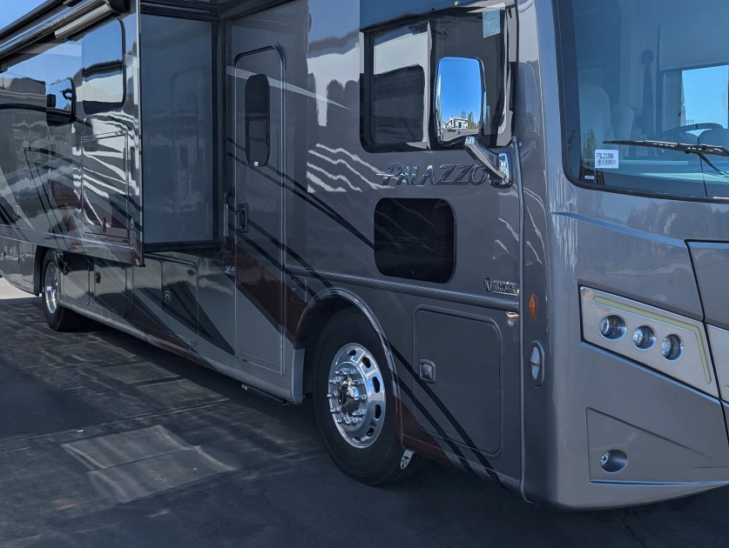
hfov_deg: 46.2
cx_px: 467
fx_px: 843
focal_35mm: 40
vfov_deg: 35.9
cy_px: 218
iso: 46
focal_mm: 6.81
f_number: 1.85
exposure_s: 1/2179
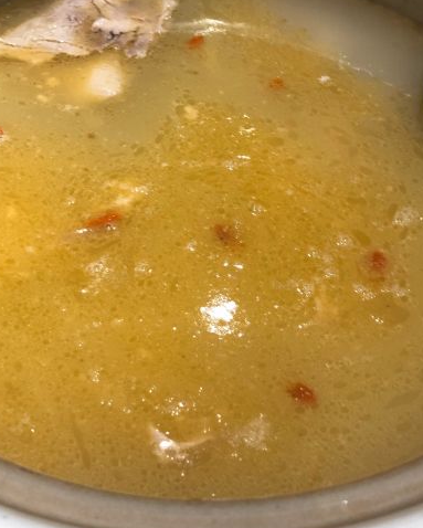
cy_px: 234
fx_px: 625
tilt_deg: -53.2
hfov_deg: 37.4
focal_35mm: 40
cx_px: 205
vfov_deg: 45.7
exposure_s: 1/33
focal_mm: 4
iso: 32
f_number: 1.8
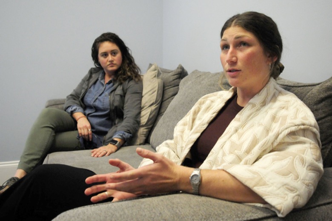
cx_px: 166
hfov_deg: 62.0
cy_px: 110
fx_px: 276
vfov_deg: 43.6
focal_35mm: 30
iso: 2000
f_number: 3.5
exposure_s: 1/200
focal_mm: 20
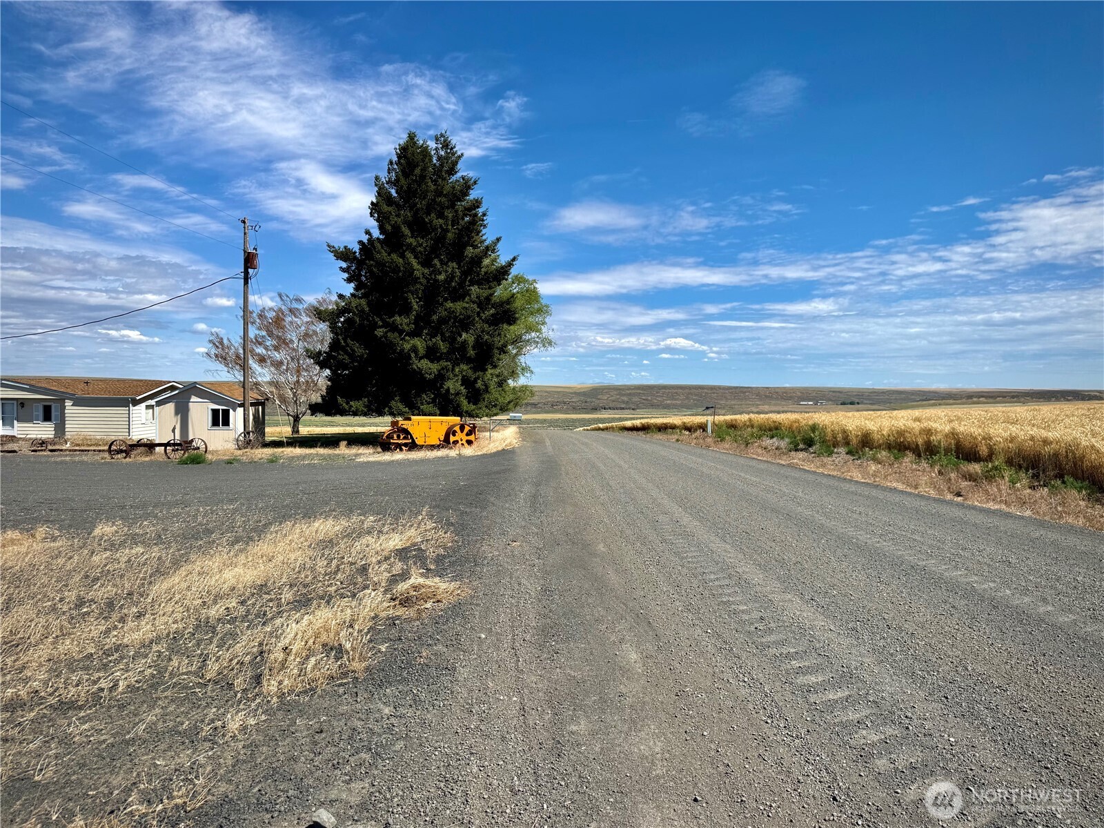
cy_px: 414
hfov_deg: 71.6
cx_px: 552
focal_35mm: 24
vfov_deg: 56.8
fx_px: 765
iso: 80
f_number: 1.78
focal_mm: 6.76
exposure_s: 1/7353
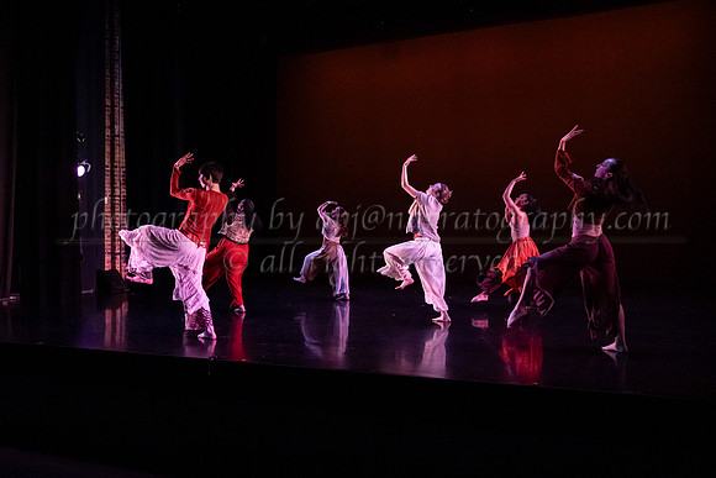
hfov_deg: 53.0
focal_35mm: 36
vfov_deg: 37.3
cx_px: 261
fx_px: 708
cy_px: 239
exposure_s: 1/400
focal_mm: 28
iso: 4000
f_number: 4
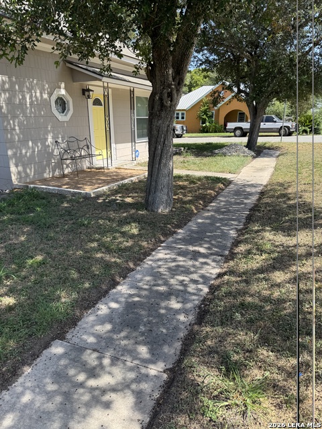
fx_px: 298
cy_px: 214
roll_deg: -0.3
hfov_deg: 56.8
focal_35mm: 24
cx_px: 161
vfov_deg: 71.6
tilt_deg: -18.2
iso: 80
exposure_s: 1/1131
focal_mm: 6.76
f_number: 1.78
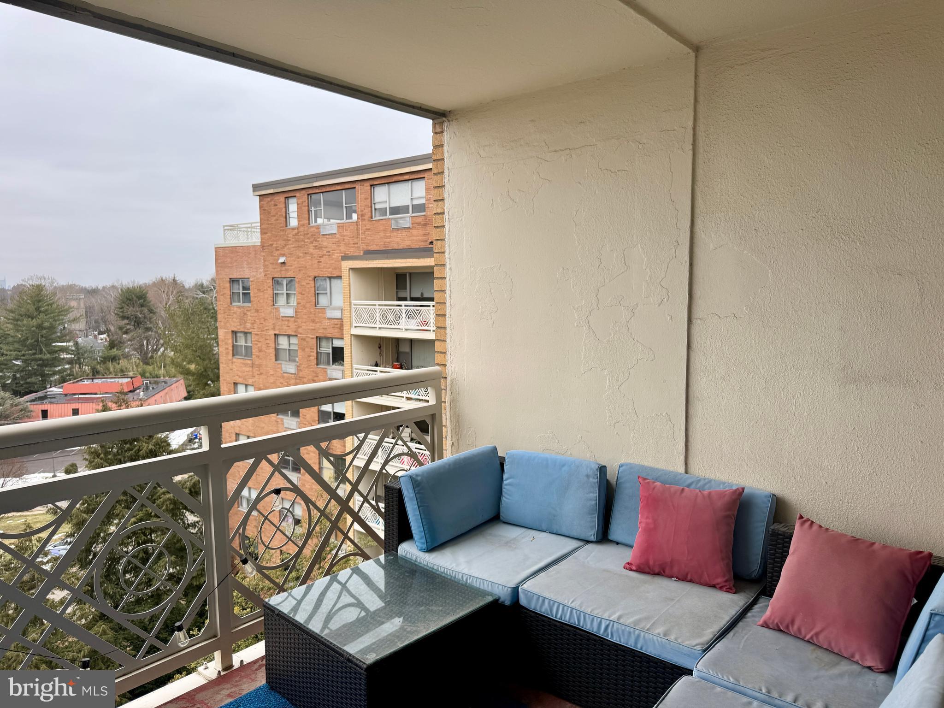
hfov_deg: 71.6
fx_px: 654
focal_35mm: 24
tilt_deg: -5.2
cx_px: 472
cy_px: 354
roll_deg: +0.6
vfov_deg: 56.8
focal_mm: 6.76
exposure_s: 1/678
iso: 80
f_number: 1.78
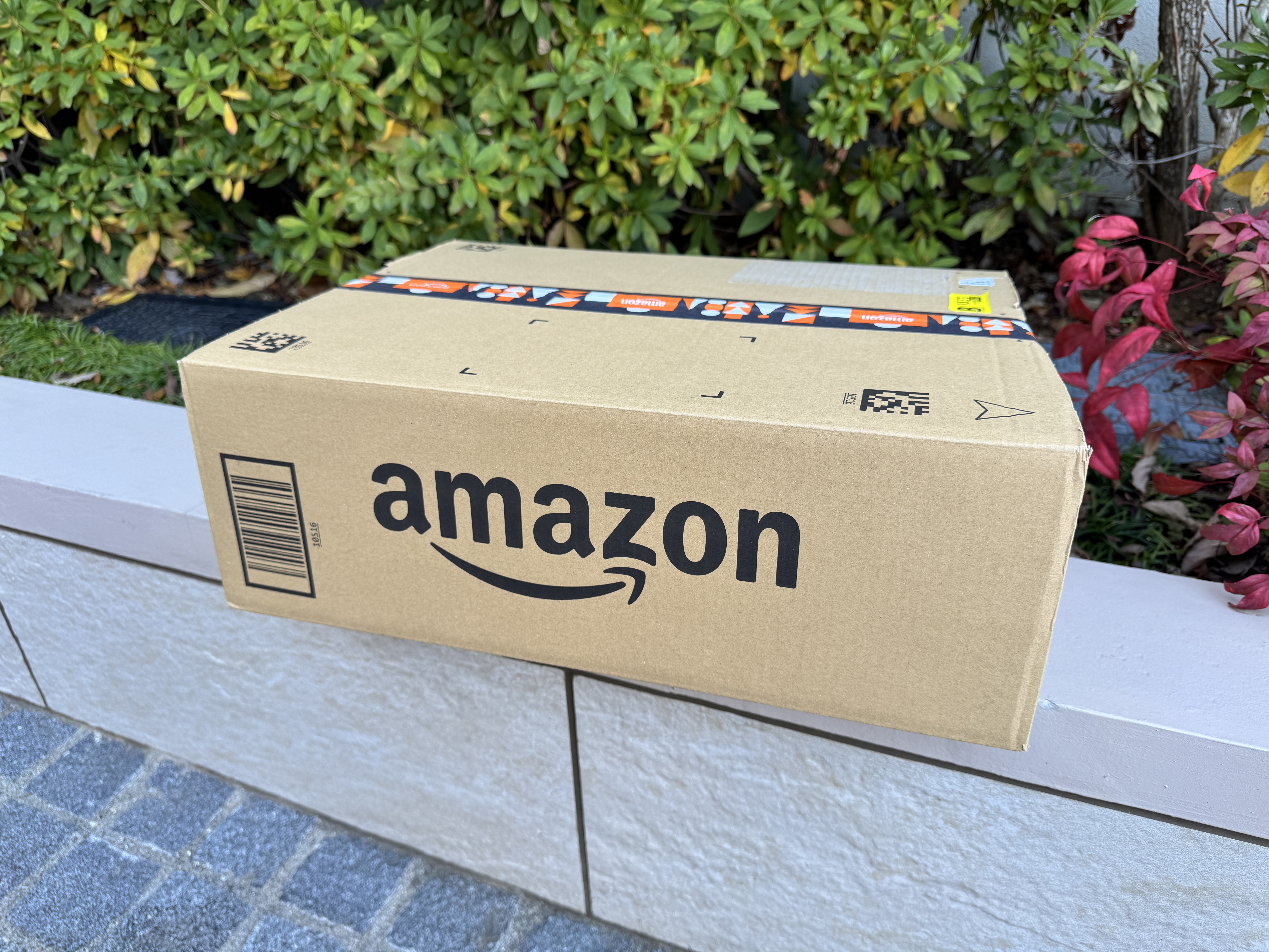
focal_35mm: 24
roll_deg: +2.0
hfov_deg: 71.6
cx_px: 634
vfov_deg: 56.8
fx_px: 880
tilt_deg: -30.6
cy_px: 476
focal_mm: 6.76
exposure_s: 1/177
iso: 64
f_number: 1.78
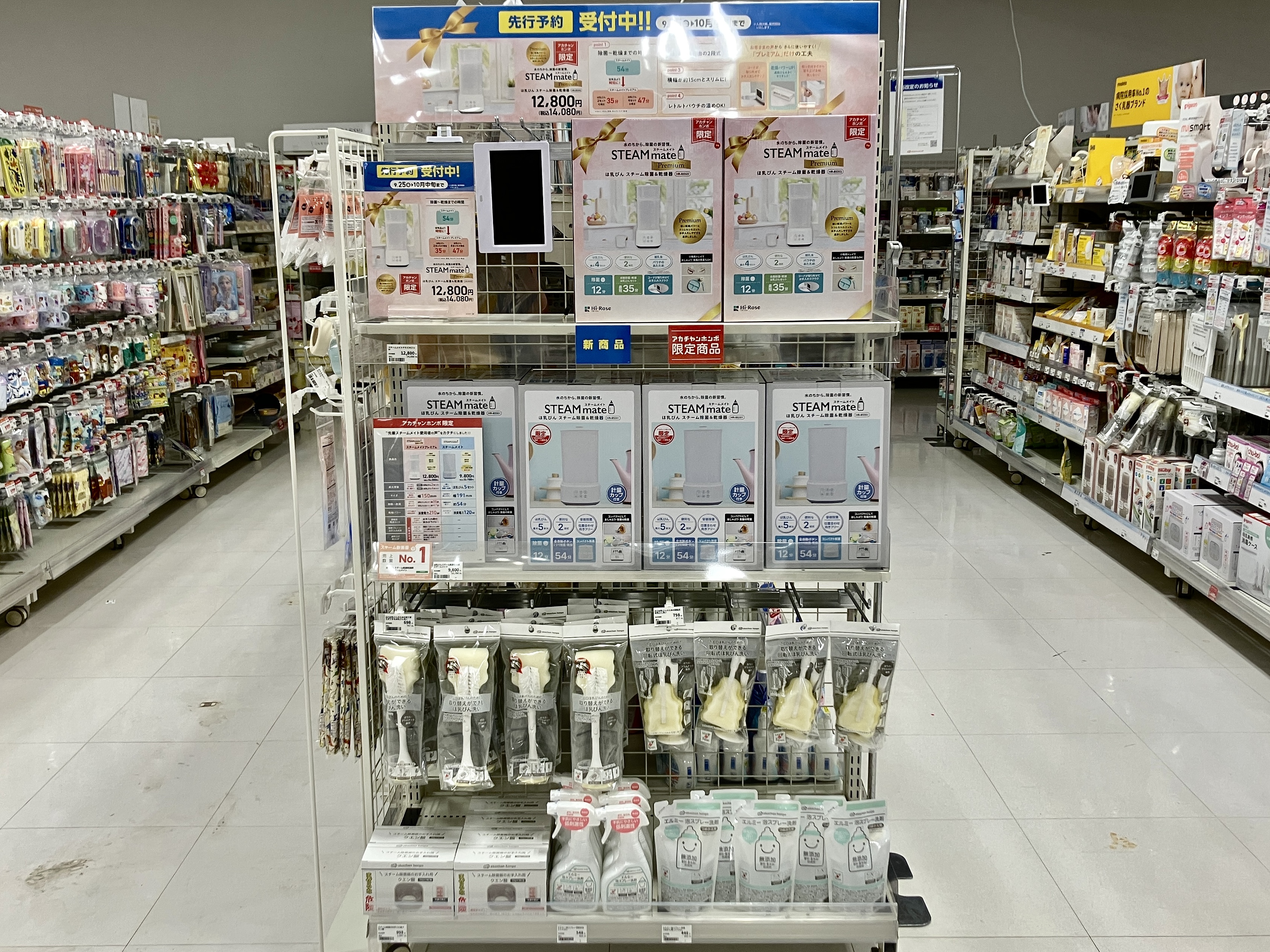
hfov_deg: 63.4
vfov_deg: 49.7
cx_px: 635
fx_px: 1027
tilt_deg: -10.1
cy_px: 476
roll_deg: -0.2
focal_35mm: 28
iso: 50
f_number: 1.8
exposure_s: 1/50
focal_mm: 3.99
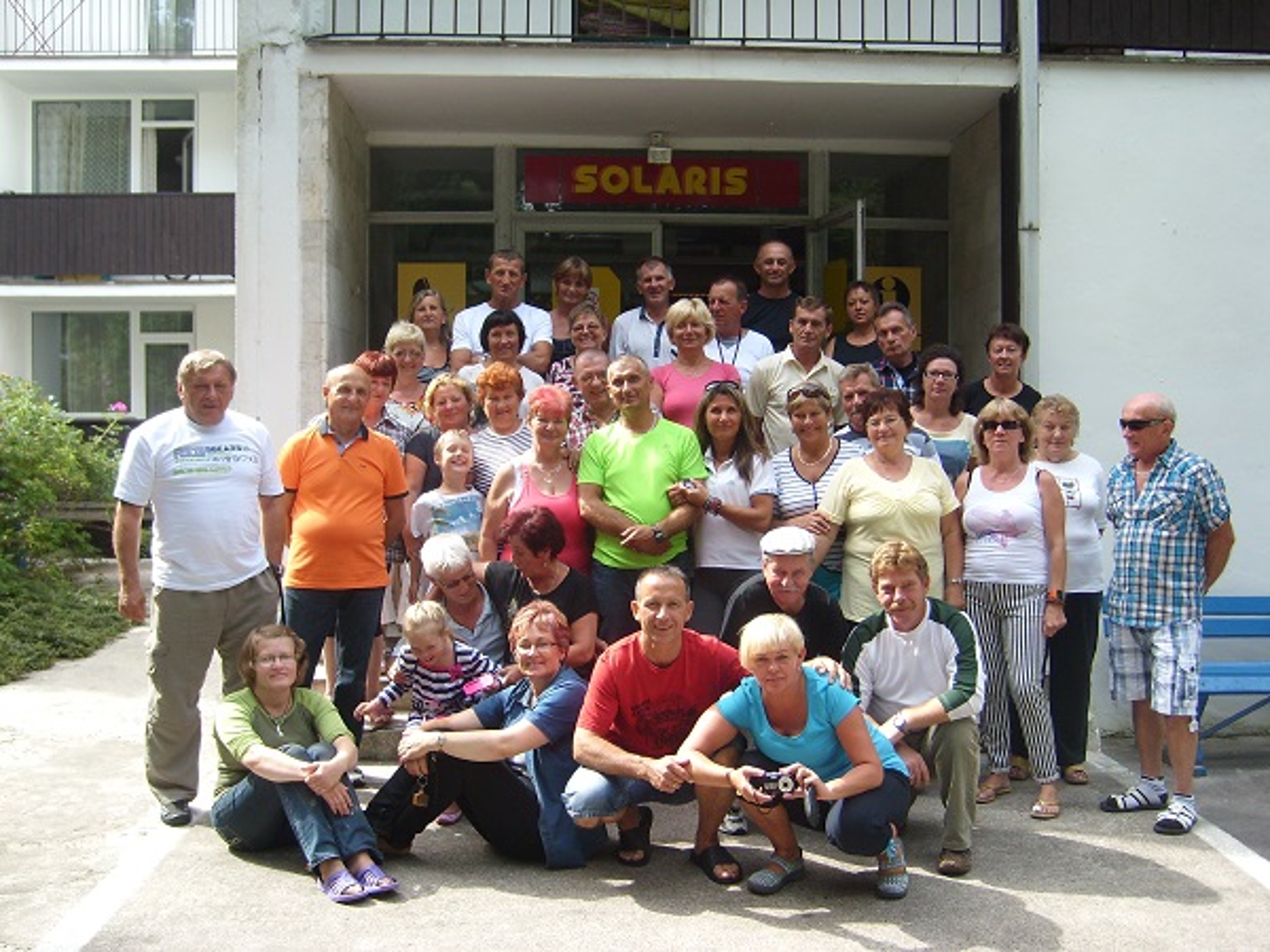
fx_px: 1284
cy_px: 476
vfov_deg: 40.7
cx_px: 635
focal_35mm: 35
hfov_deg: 52.6
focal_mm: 5.8
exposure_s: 1/260
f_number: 2.8
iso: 50
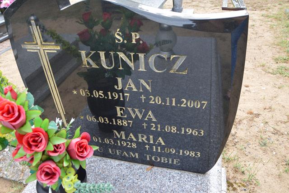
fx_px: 217
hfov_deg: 67.4
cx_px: 144
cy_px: 96
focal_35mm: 27
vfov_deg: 47.9
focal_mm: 18
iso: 400
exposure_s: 1/125
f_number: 5.6
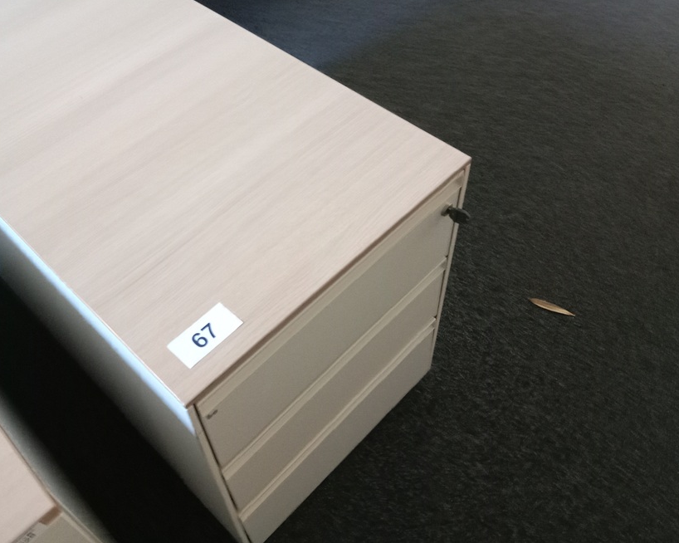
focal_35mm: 33
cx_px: 276
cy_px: 251
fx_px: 663
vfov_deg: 44.5
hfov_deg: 53.9
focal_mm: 3.65
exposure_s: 1/16.7
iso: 1155
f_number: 2.2
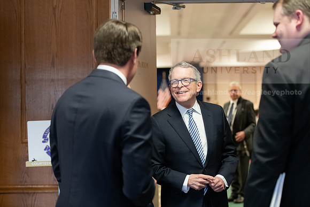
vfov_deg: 19.5
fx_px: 603
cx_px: 155
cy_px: 104
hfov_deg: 28.8
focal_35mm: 70
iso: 4000
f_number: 3.2
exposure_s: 1/200
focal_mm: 70
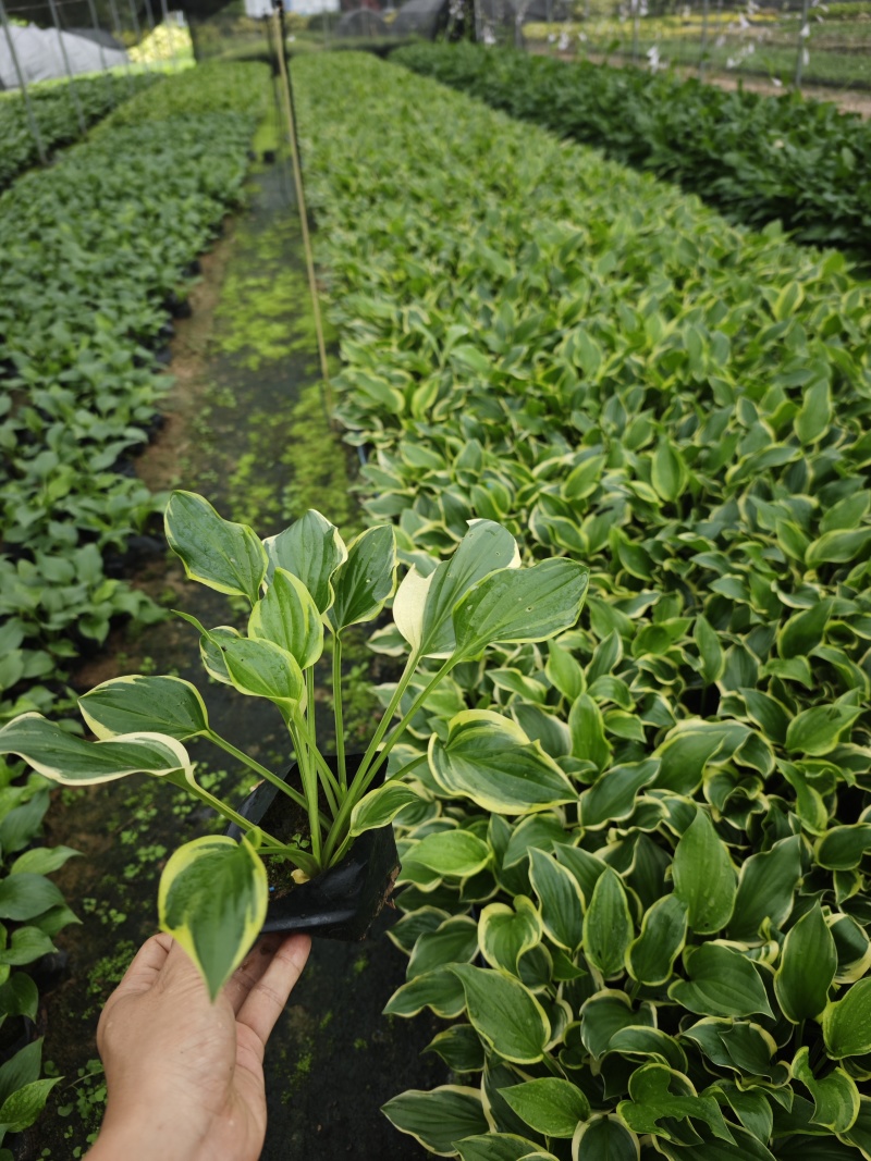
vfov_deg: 73.9
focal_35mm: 23
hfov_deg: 58.9
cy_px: 580
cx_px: 436
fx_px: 772
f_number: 1.6
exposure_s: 1/100
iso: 64
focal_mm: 6.55
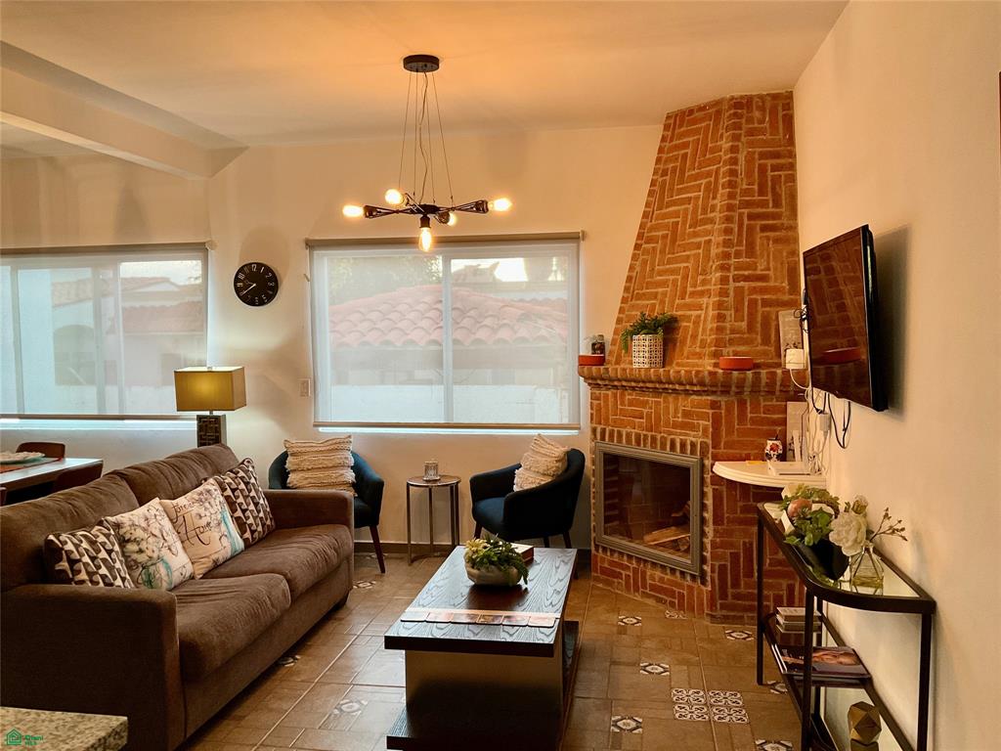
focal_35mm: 29
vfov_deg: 48.2
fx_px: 839
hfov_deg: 61.7
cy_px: 376
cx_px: 500
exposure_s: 1/60
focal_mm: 3
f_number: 1.8
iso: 80
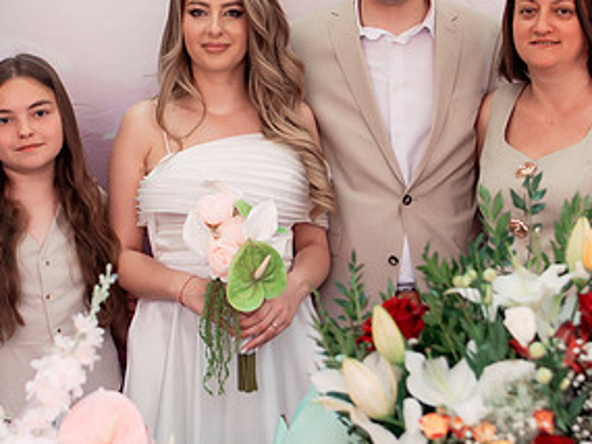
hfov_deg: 27.4
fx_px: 1215
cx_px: 287
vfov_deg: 20.7
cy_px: 187
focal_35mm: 71
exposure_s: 1/250
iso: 1000
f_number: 2.8
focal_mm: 35
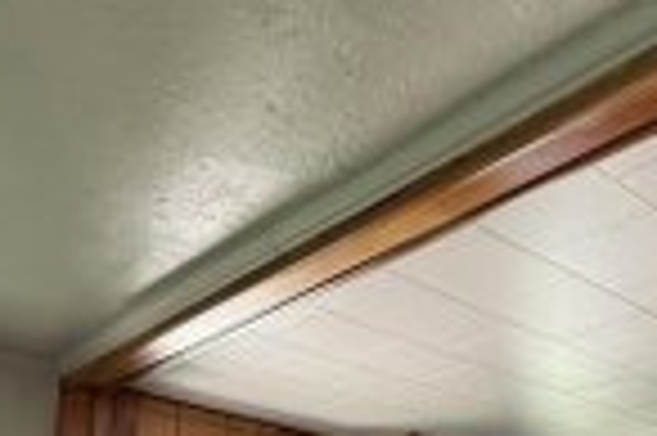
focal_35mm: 48
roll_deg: -3.0
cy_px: 616
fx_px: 875
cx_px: 351
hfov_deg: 41.1
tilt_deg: +4.5
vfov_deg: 23.5
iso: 320
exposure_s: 1/76
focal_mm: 2.22
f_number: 2.2
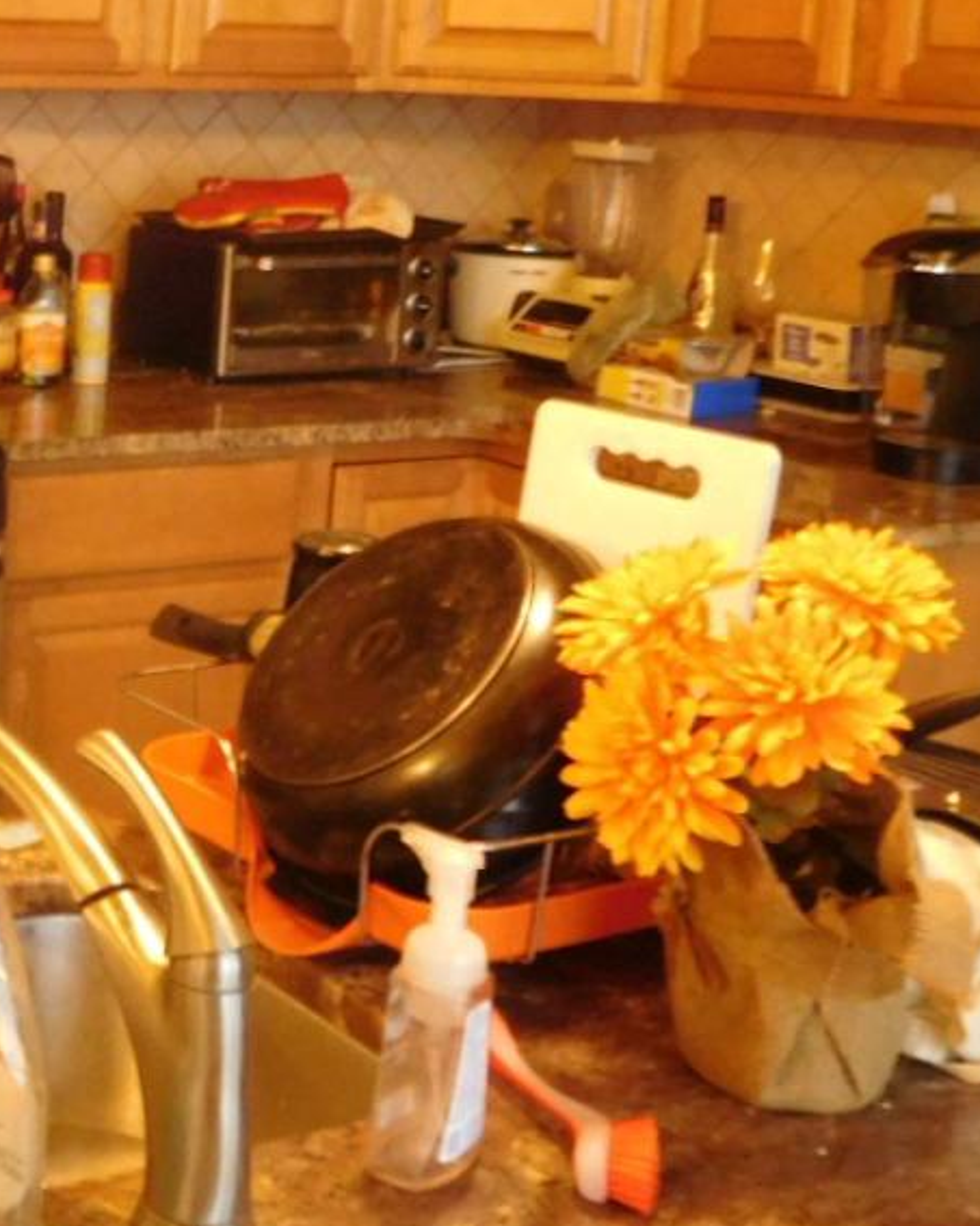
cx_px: -208
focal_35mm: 62
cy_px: 385
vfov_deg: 30.2
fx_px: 2250
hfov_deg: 22.6
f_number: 3.4
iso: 450
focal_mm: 4.5
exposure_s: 1/8
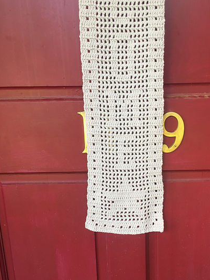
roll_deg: +0.9
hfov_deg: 40.6
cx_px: 126
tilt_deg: -16.1
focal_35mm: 35
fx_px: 283
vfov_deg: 52.4
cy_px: 163
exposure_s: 1/120
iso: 50
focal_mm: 4.15
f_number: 2.2
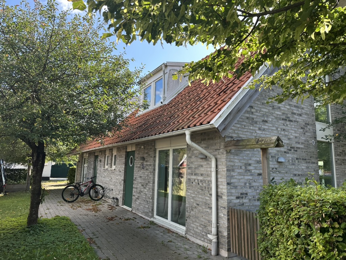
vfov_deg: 56.8
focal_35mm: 24
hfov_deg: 71.6
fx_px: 240
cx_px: 173
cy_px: 130
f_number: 1.78
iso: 80
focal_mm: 6.86
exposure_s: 1/836
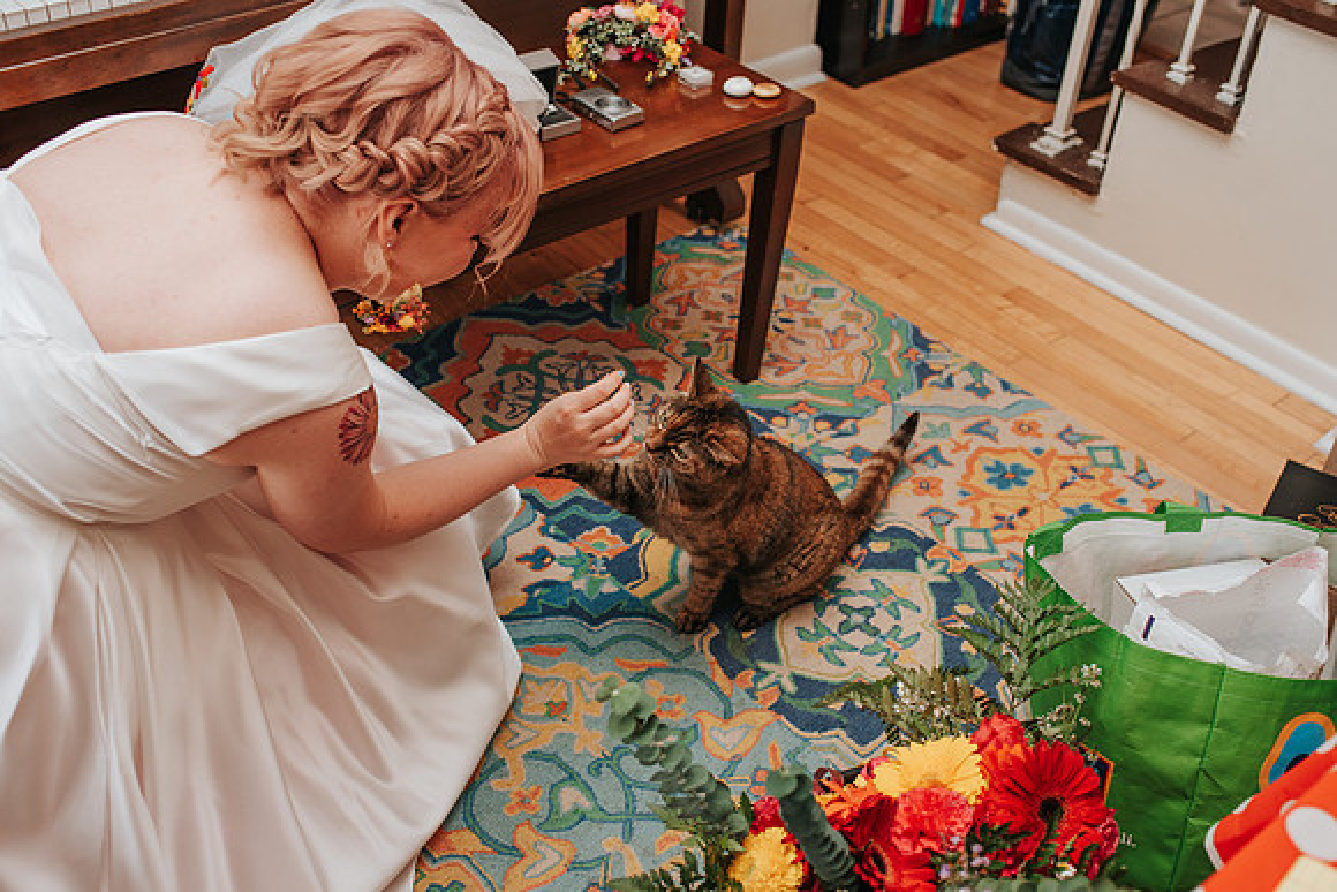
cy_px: 446
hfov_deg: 51.7
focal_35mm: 37
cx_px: 668
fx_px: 1380
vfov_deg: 35.8
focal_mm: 35
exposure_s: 1/160
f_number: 4
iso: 800
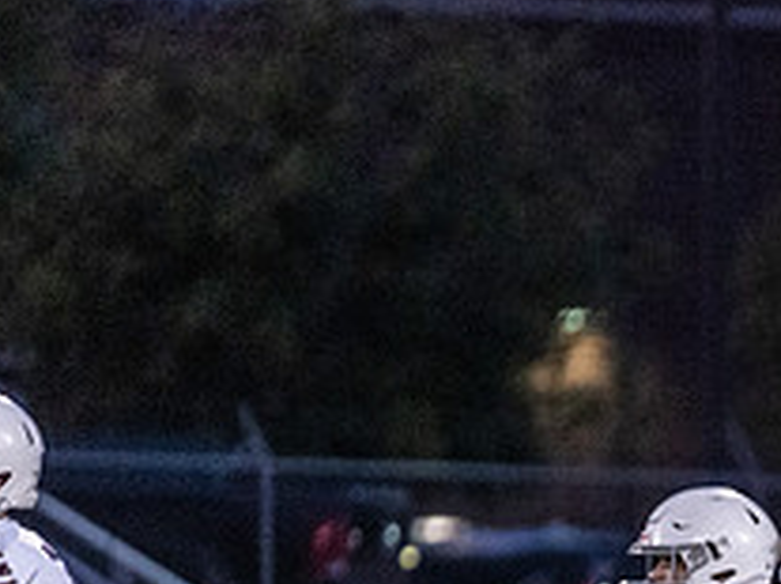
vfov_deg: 1.9
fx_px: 17791
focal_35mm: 789
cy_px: 766
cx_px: 1176
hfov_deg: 2.5
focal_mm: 200
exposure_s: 1/1250
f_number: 2.8
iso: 4000
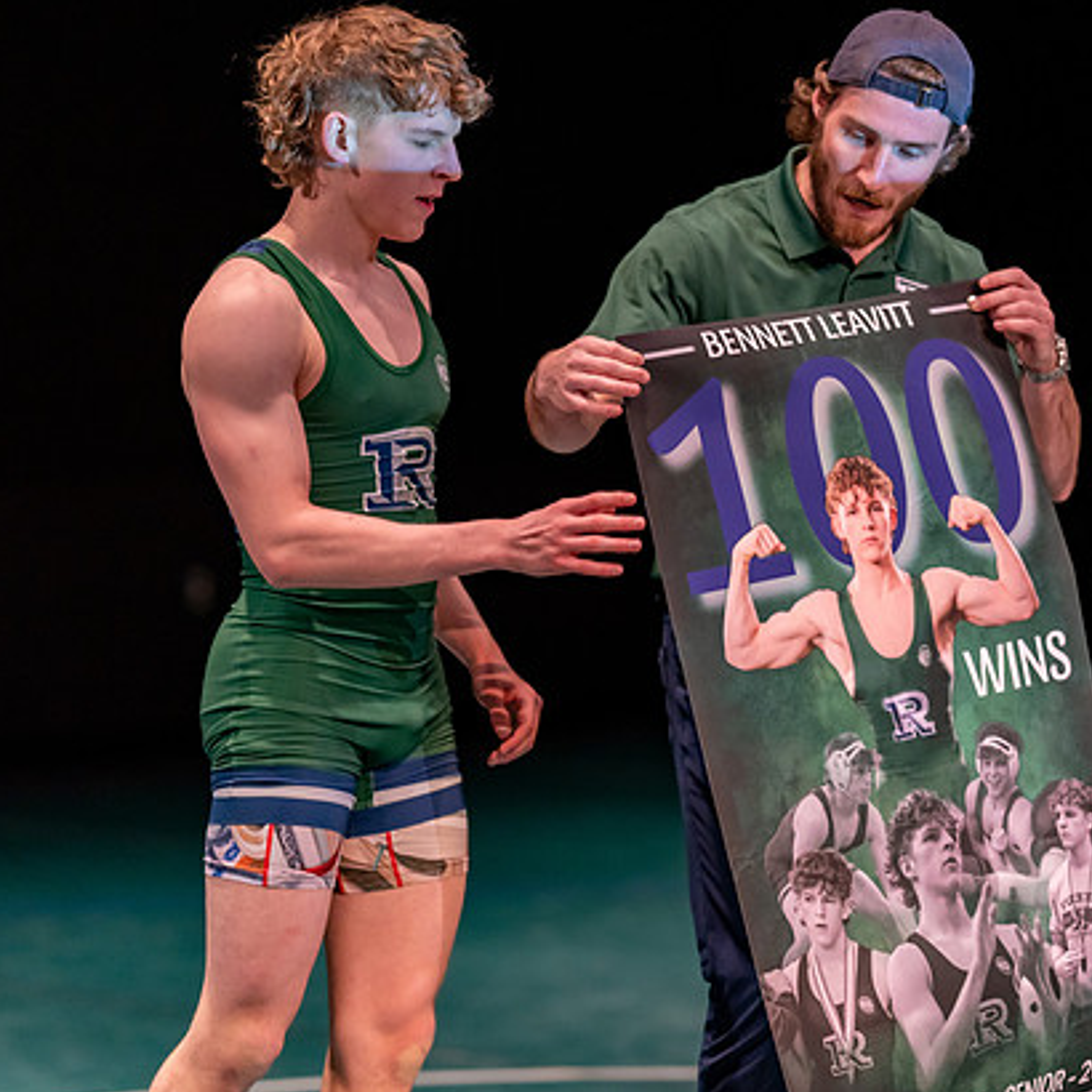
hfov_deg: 10.0
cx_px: 610
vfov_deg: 10.0
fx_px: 6210
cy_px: 549
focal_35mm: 174
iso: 1600
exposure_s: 1/400
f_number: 1.8
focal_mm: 135
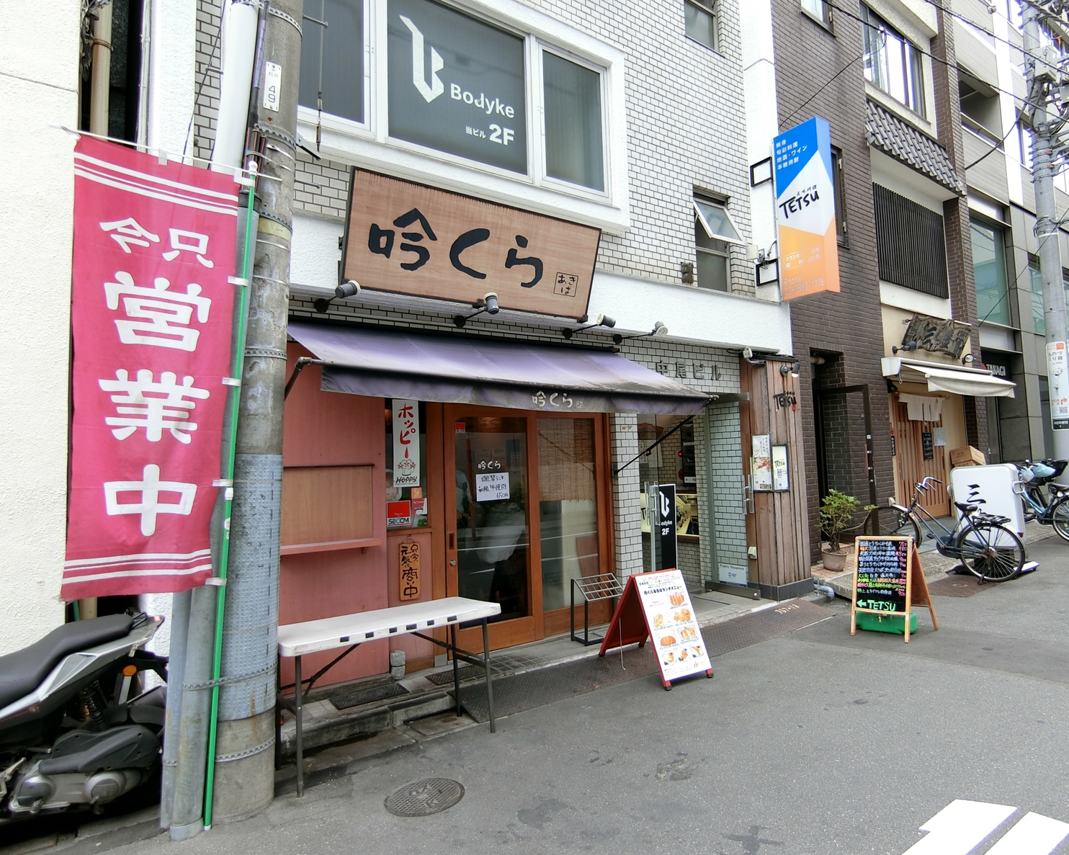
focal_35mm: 20
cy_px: 429
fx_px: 633
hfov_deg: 80.3
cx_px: 569
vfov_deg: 68.1
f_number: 2.7
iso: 80
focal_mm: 4.06
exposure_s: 1/125
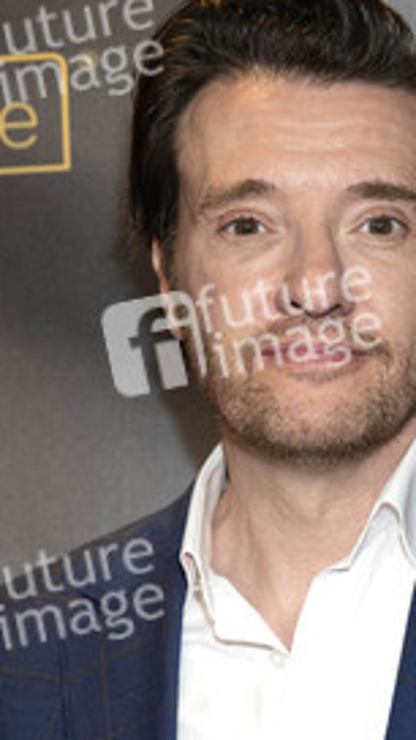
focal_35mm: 103
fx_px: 2020
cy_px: 468
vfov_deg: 20.7
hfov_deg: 11.7
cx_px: 321
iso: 800
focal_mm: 67
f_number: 4
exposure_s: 1/250
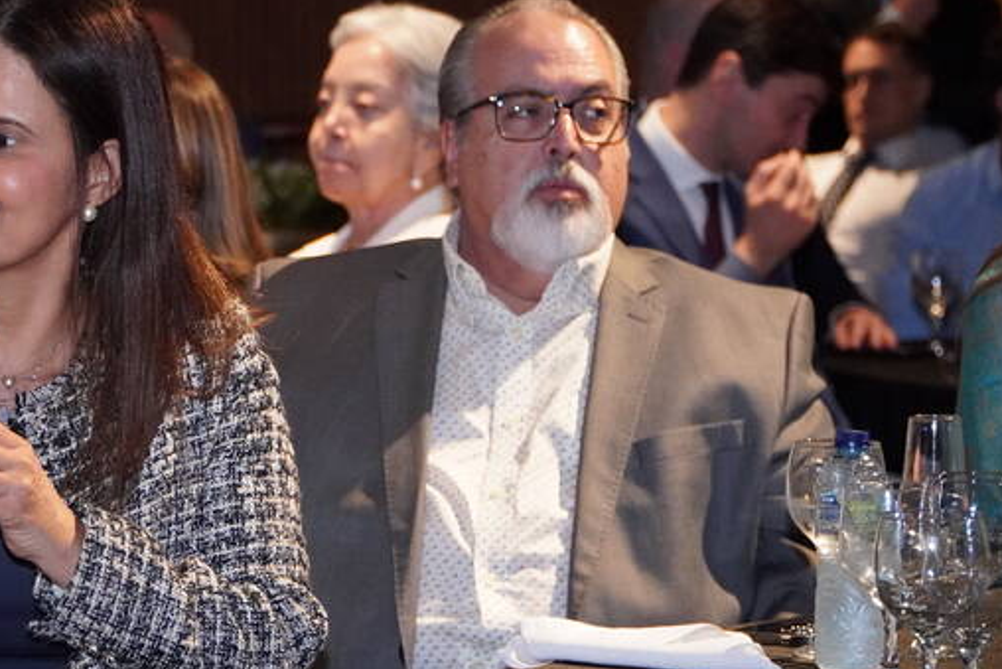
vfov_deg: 9.0
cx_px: 215
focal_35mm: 153
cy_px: 371
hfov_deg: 13.4
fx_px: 4259
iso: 5000
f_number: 4
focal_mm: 64
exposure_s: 1/250
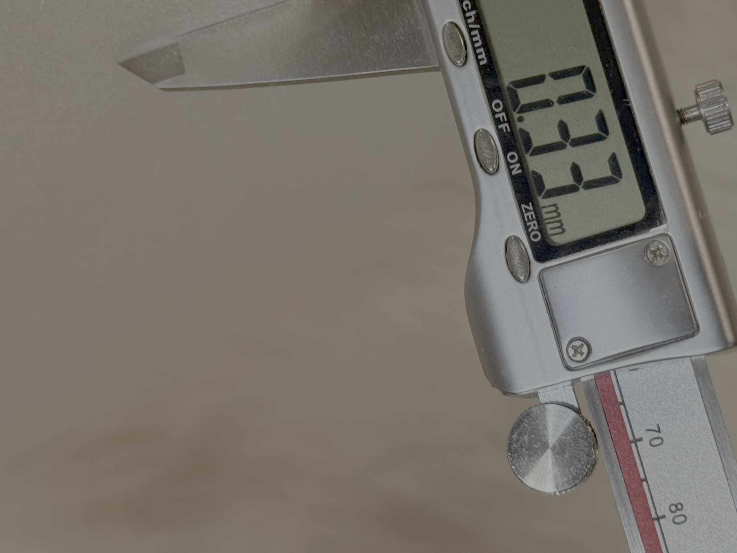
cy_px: 179
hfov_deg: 23.3
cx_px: 421
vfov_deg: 17.5
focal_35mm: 84
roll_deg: -11.2
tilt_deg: -20.2
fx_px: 1788
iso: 100
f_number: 1.78
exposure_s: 1/50
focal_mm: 6.76
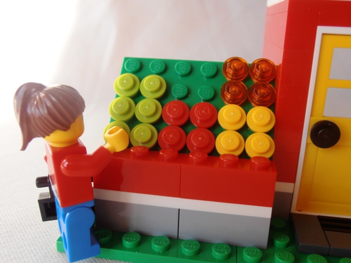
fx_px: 375
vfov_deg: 38.7
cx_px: 176
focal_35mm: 37
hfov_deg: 50.1
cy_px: 132
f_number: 3.9
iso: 80
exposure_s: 1/100
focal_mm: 6.61
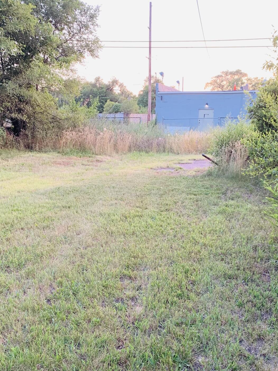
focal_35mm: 37
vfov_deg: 49.2
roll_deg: +0.5
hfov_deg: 38.6
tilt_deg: -17.3
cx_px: 126
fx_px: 396
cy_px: 250
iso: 100
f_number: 1.8
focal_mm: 4.25
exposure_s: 1/104
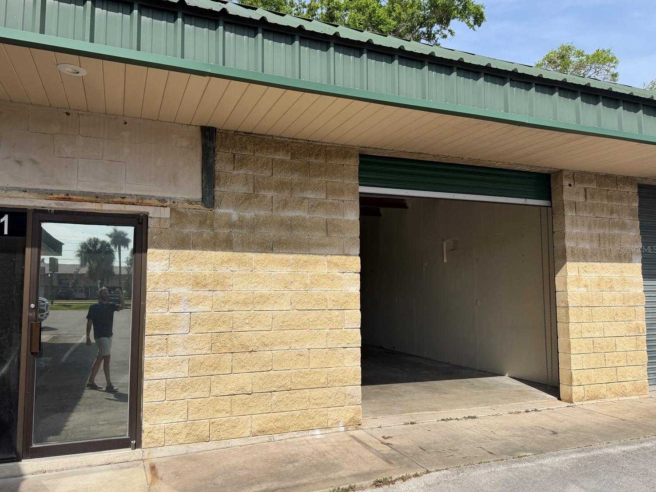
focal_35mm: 26
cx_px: 305
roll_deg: -0.5
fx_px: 493
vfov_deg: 53.1
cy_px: 249
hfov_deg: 67.2
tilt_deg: +7.1
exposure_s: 1/5319
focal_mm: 6.76
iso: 80
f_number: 1.78
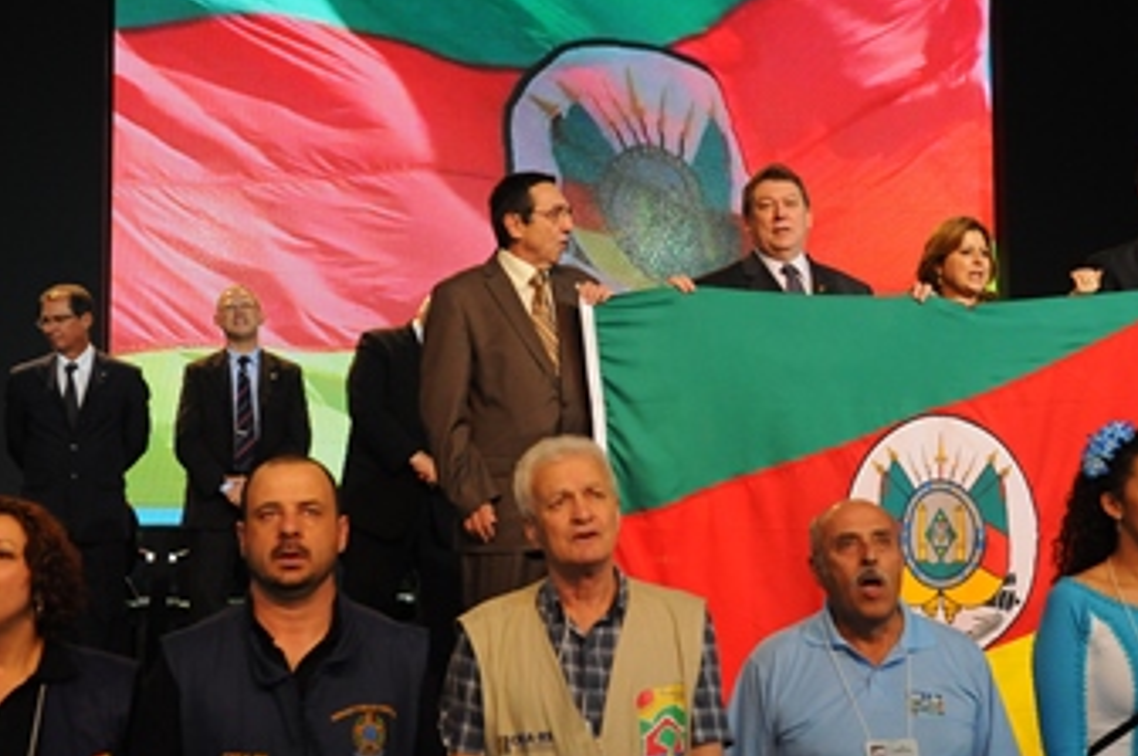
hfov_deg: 35.5
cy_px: 380
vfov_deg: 24.1
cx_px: 704
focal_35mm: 56
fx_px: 1768
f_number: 3.5
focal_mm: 26
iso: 1250
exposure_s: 1/250
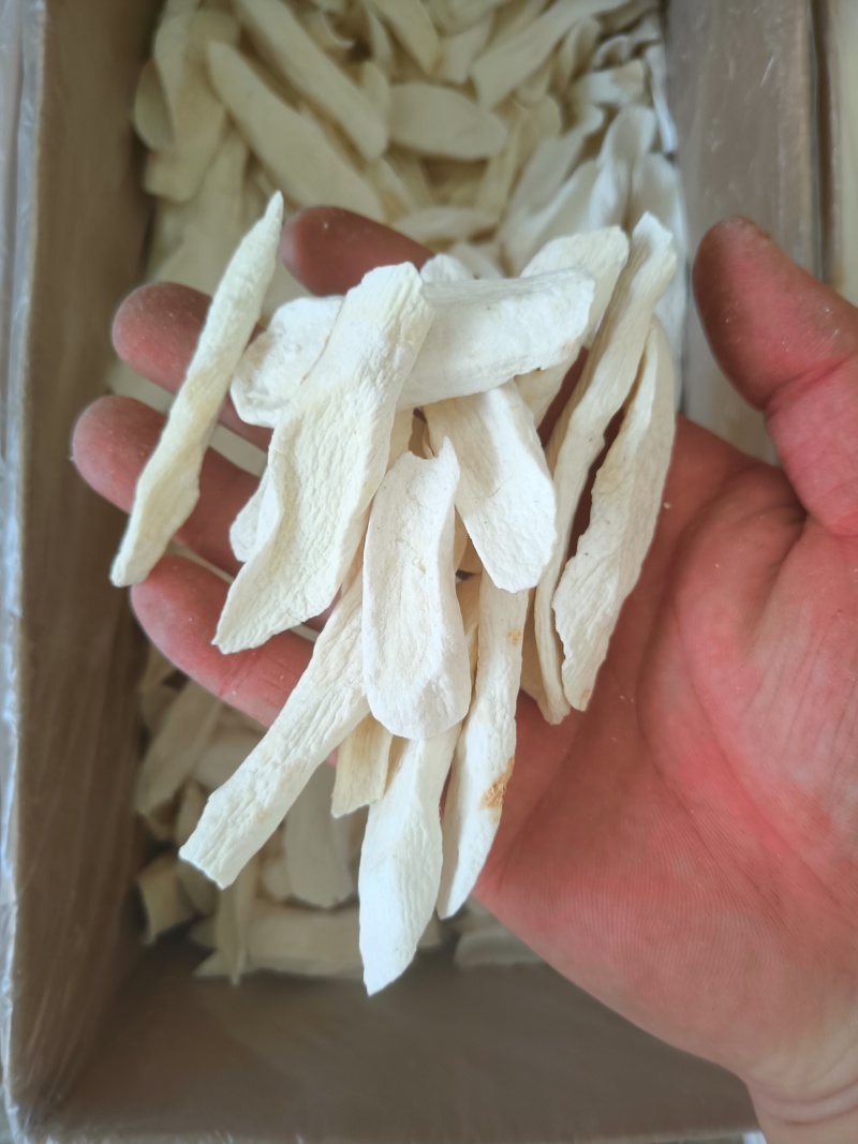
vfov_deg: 67.3
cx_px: 429
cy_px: 572
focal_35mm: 26
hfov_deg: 53.1
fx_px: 859
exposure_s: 1/50
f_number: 1.8
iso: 130
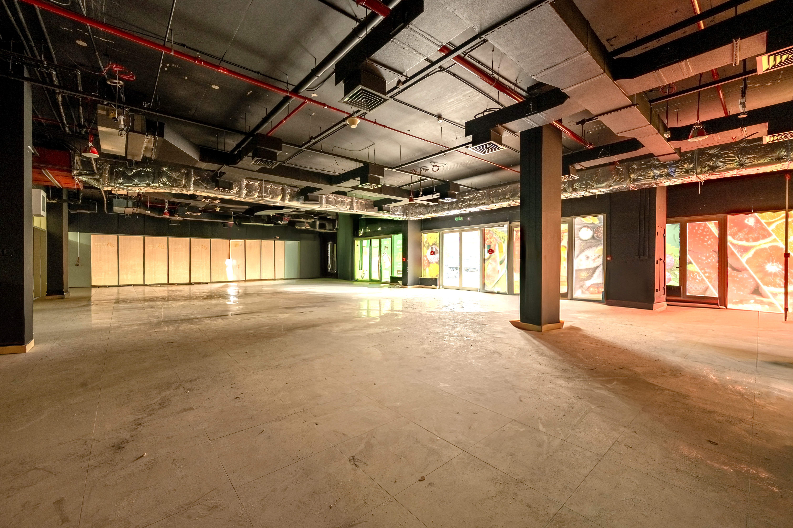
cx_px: 396
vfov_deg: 81.1
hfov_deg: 104.3
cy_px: 264
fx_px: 308
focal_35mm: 14
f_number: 8
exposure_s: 1/100
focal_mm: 14
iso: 200
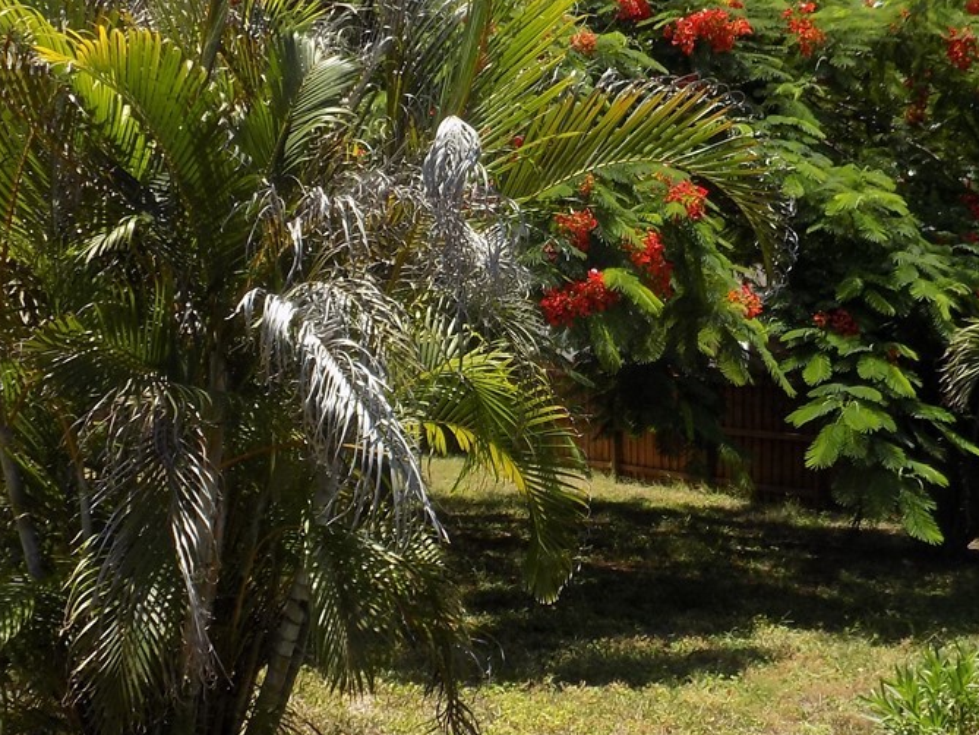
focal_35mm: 55
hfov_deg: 34.9
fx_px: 1556
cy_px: 362
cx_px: 492
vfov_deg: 26.6
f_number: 3.1
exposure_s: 1/640
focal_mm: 4
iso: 80
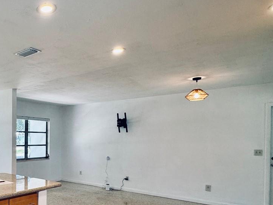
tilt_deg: -0.8
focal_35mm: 31
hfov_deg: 50.1
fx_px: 244
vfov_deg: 44.6
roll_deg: -0.5
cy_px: 141
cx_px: 15
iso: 200
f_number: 2.2
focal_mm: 2.22
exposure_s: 1/120
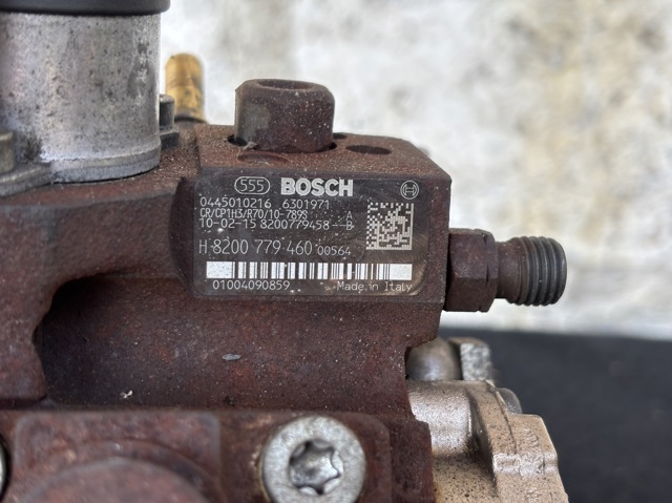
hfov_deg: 36.8
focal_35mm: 52
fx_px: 1009
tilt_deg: -17.1
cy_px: 252
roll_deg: -2.8
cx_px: 336
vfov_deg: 28.0
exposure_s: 1/121
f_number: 1.6
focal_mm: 5.96
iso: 32
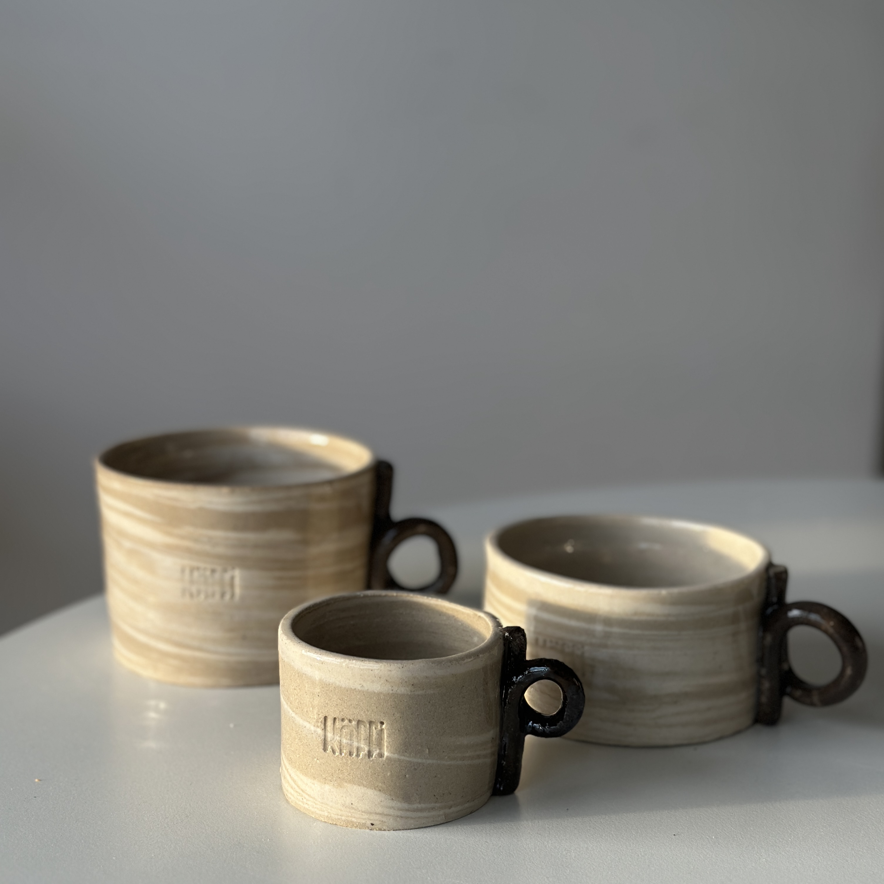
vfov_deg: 30.0
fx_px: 1647
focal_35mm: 57
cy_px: 490
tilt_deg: -14.4
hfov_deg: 30.0
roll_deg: -0.6
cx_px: 445
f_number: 1.78
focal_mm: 6.86
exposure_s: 1/159
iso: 80
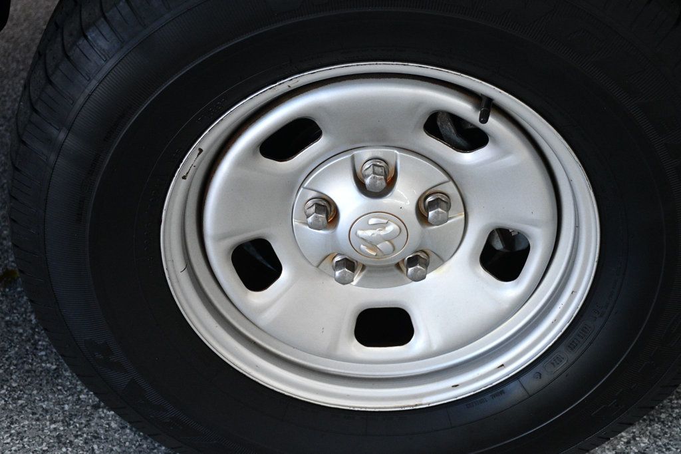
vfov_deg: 18.9
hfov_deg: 28.1
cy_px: 227
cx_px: 340
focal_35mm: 72
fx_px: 1361
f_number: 4.5
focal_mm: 48
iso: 1800
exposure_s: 1/125
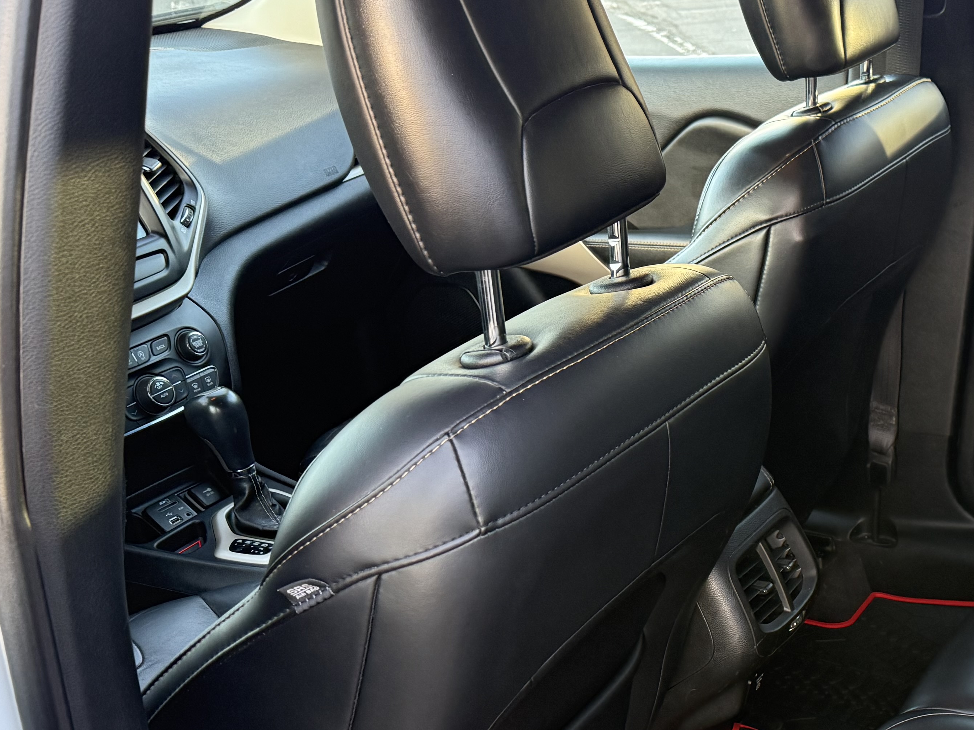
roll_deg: +0.8
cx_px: 925
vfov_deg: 28.0
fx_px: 1435
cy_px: 578
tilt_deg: -30.7
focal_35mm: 51
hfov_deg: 34.8
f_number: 1.78
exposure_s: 1/67
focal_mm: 6.76
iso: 200
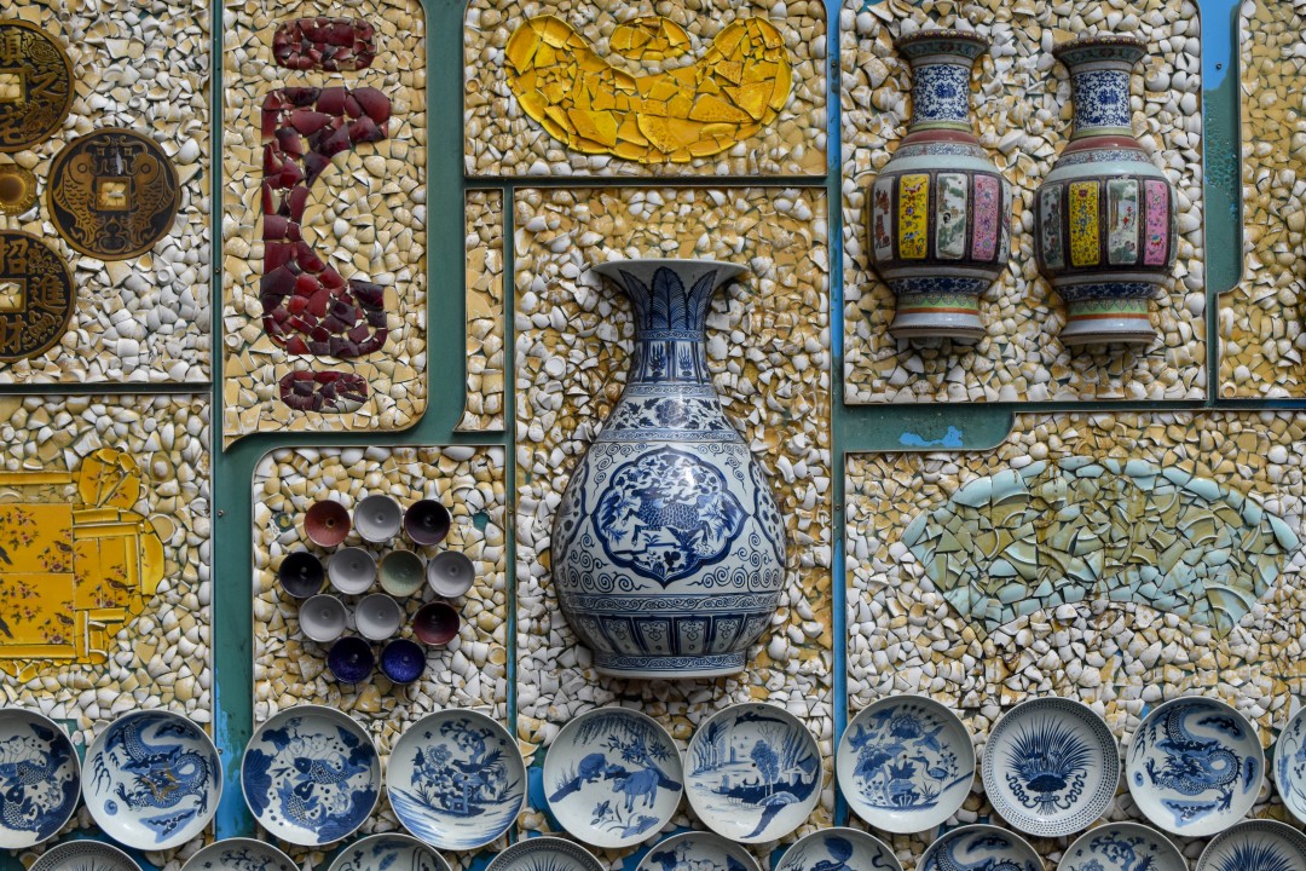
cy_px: 436
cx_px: 653
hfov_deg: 42.3
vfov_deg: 28.9
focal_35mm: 46
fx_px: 1687
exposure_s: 1/1500
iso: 400
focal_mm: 31
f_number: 5.6
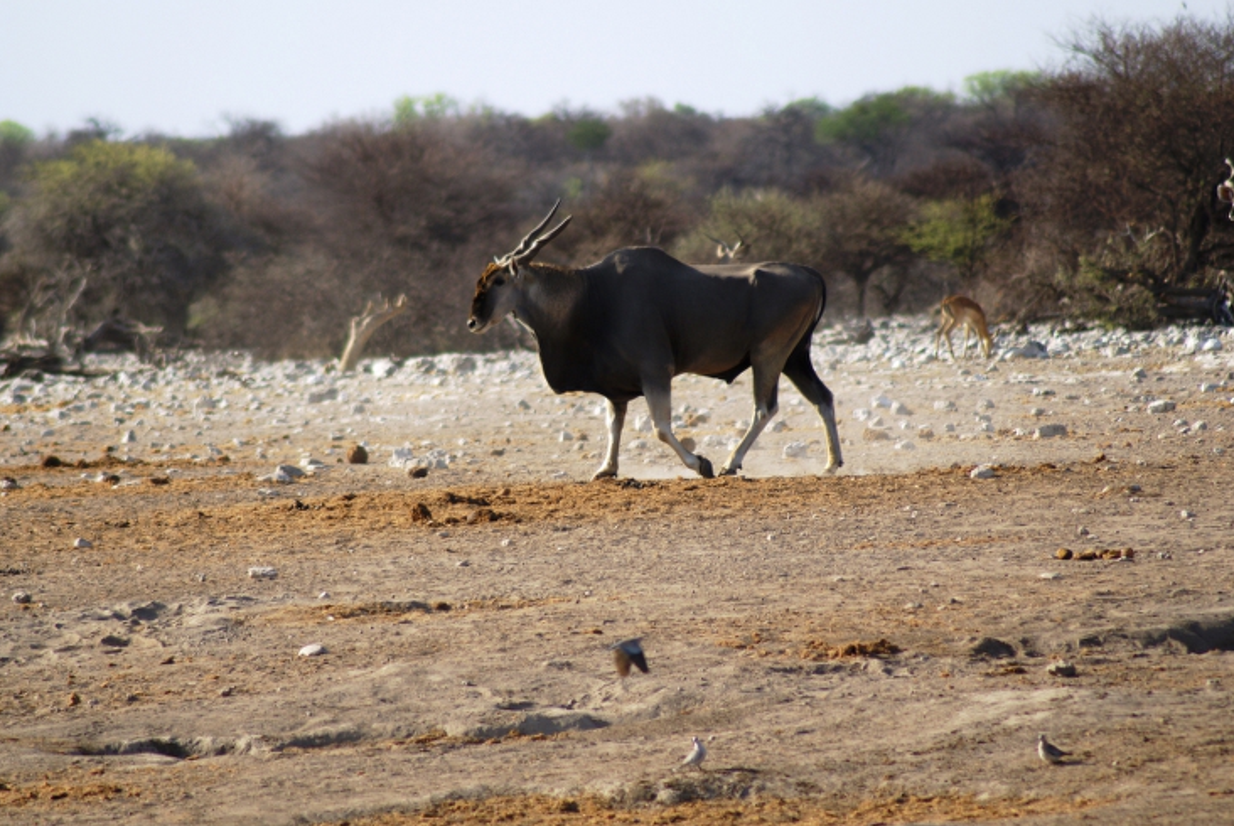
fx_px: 16885
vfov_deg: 2.8
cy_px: 388
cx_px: 563
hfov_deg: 4.2
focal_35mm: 492
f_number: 5.6
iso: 160
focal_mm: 300
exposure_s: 1/500
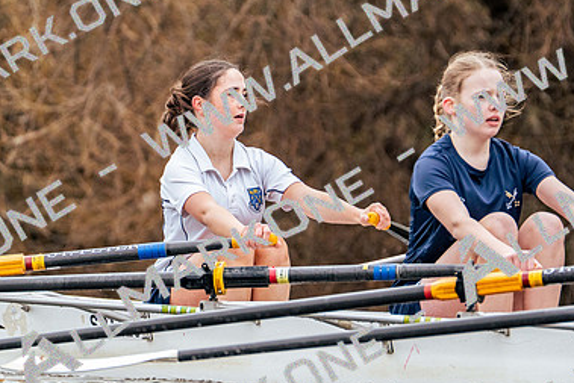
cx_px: 329
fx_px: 14626
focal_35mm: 917
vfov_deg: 1.5
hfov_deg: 2.2
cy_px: 163
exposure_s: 1/2000
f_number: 6.3
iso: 2500
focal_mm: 600
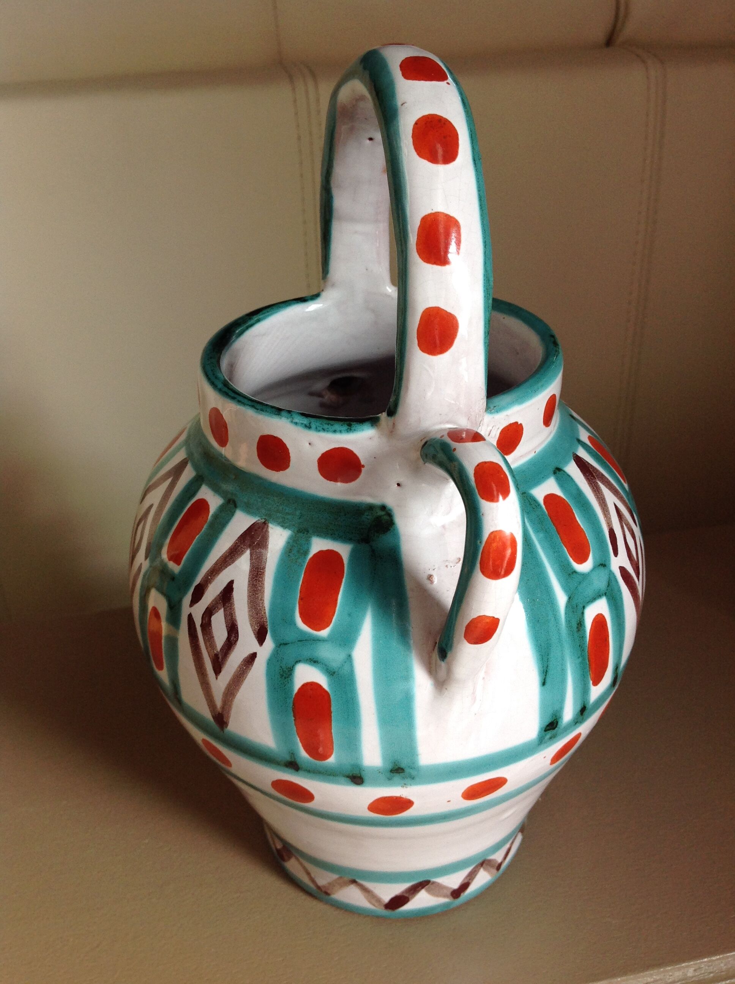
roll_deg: +2.2
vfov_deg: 52.7
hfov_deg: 40.6
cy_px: 492
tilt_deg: -32.1
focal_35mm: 35
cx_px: 368
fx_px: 993
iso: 64
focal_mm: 4.28
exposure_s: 1/60
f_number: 2.4
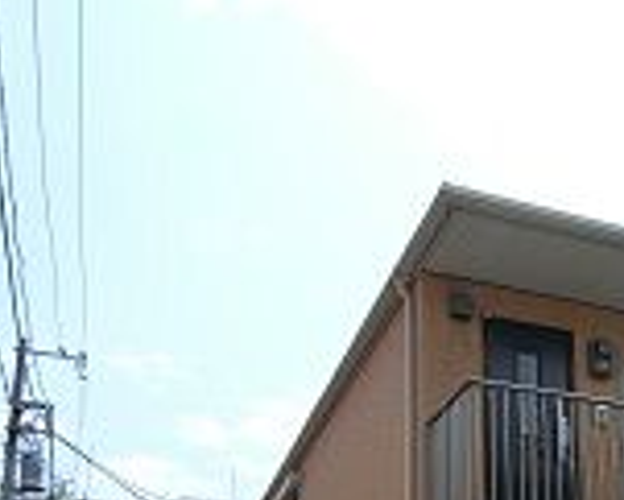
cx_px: 537
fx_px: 906
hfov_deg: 36.2
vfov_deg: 27.7
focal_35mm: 49
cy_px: 574
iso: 80
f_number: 6.9
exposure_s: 1/320
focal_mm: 4.06
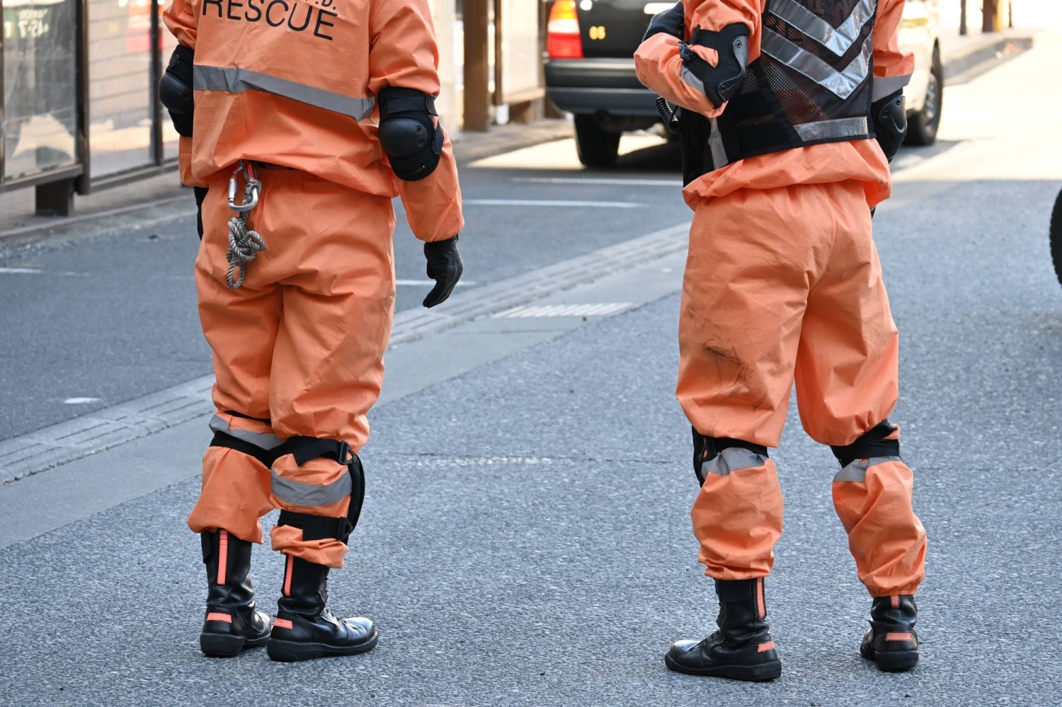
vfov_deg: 8.8
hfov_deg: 13.2
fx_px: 4600
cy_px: 354
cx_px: 531
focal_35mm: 156
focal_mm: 104
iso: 800
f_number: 6.3
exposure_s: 1/400
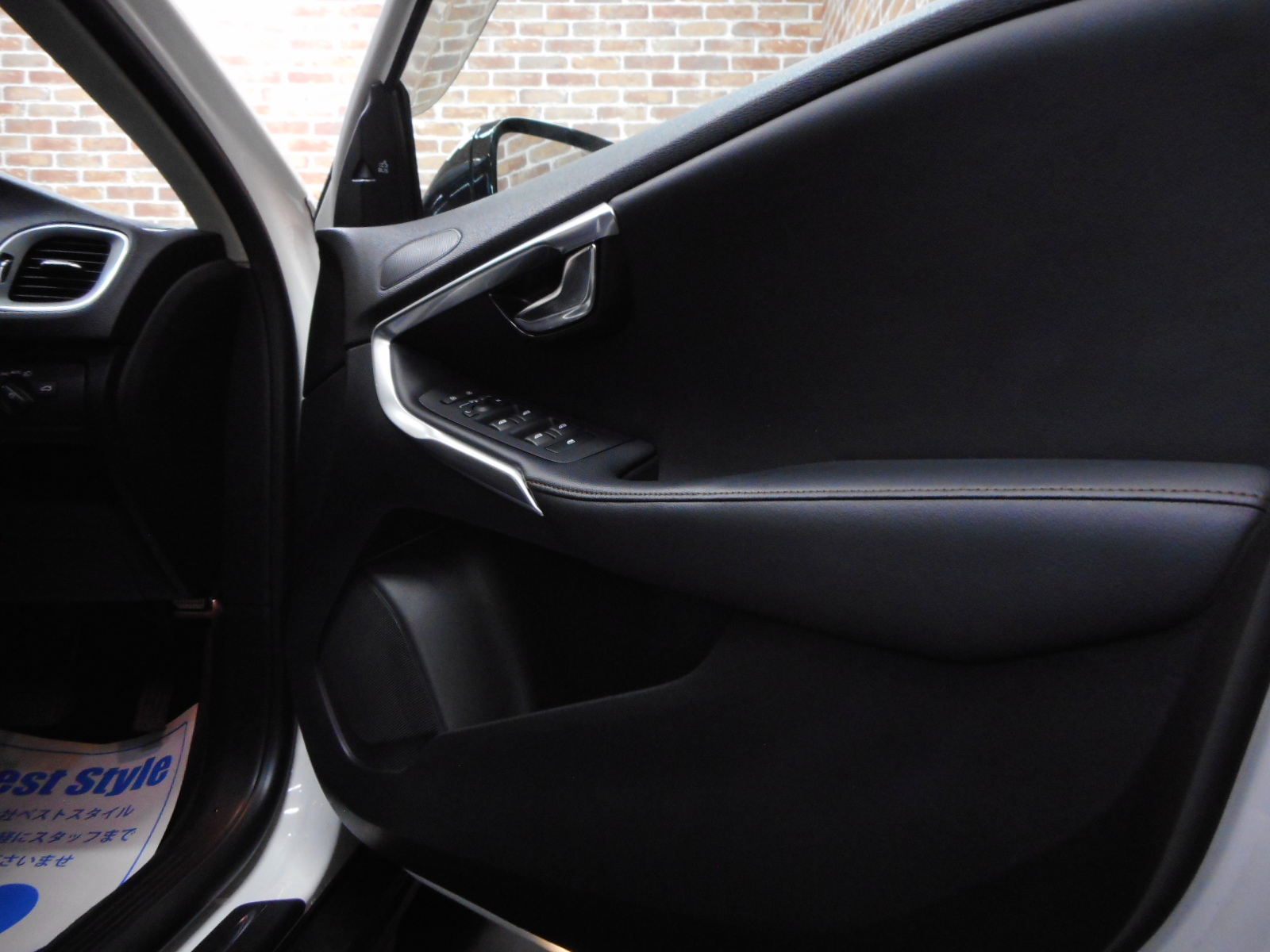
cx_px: 635
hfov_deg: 69.4
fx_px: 917
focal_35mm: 25
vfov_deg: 54.9
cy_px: 476
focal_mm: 4.5
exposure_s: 1/15
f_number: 3.7
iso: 400
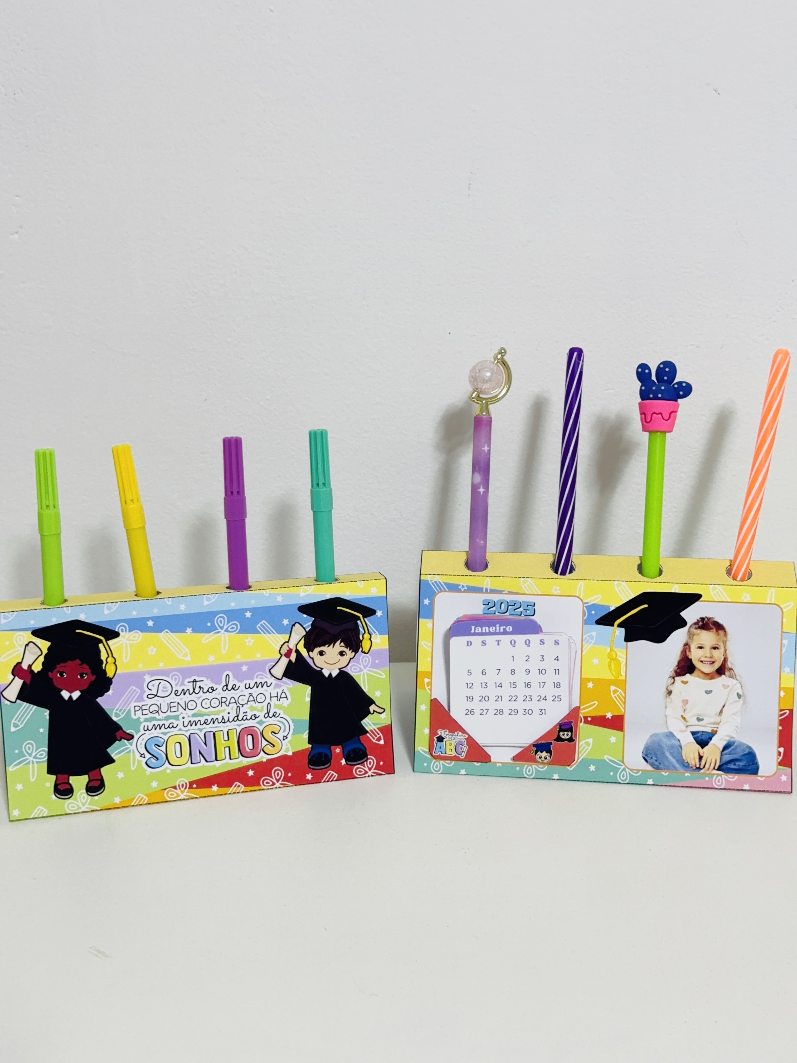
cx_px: 398
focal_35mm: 48
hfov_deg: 30.3
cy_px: 532
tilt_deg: -24.3
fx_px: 1474
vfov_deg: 39.7
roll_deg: +0.1
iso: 50
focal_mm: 6.86
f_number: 1.78
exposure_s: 1/60
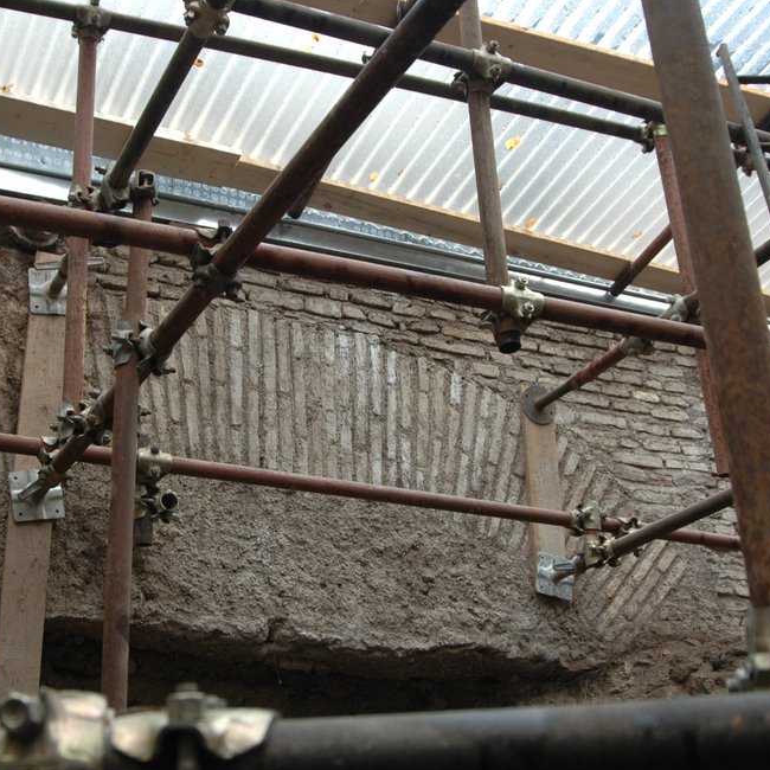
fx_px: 1183
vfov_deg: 36.1
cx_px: 316
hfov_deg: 36.0
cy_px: 391
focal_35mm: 47
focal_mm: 24
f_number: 4.5
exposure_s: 1/80
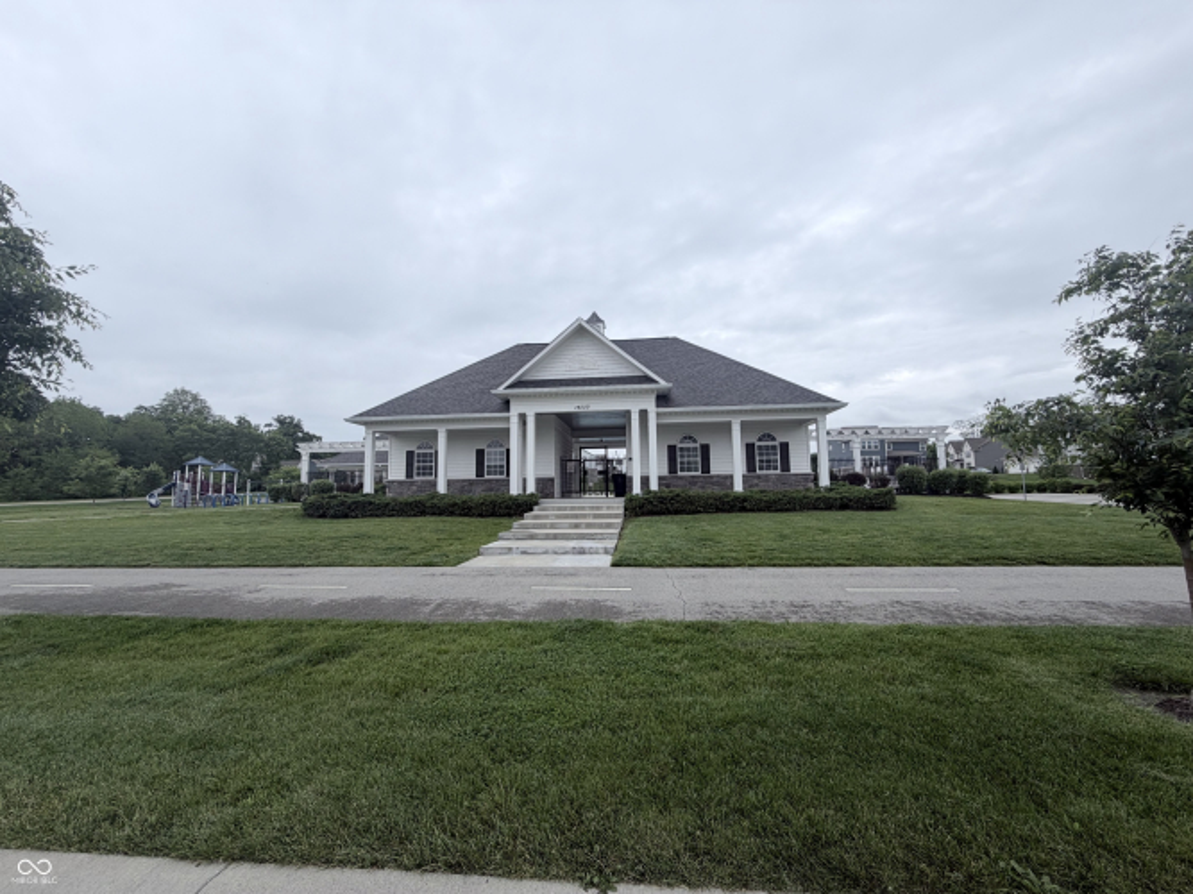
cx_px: 596
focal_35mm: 14
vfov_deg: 85.7
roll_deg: +1.3
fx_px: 482
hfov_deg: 102.1
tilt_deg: +7.2
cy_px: 447
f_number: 2.2
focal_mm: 2.22
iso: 25
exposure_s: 1/770
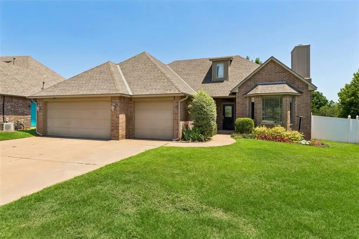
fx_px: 209
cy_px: 120
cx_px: 180
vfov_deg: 59.5
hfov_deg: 81.2
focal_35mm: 21
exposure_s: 1/640
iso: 200
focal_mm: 14
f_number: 8
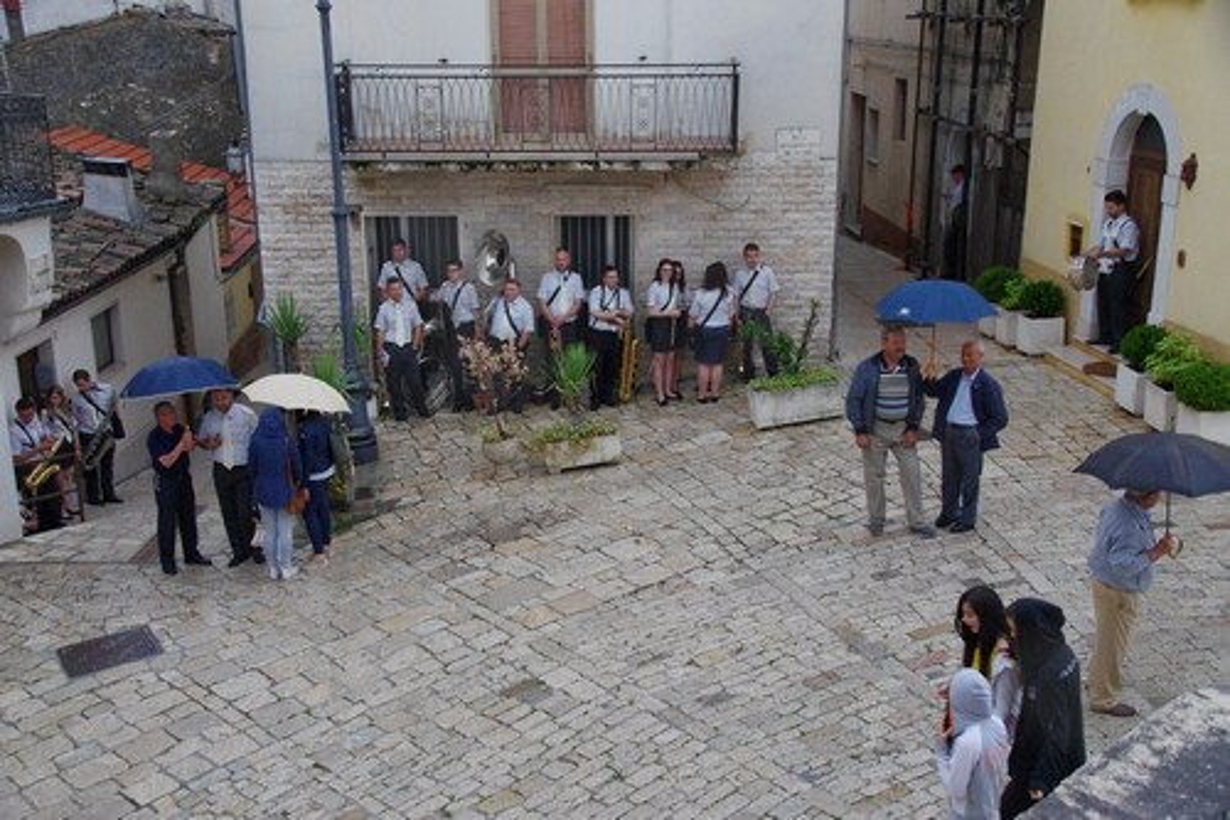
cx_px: 615
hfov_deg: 49.6
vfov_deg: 34.2
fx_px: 1332
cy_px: 410
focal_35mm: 39
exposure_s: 1/160
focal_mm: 26
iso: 3200
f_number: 6.3
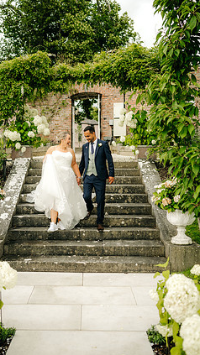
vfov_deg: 51.6
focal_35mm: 39
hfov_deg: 30.3
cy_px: 170
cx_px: 75
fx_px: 368
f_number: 2
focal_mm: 35
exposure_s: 1/2000
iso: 100
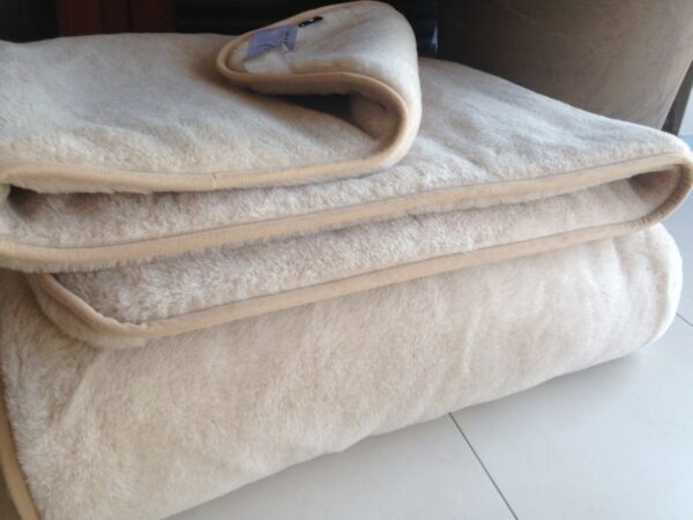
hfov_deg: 55.4
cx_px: 346
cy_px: 260
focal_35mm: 33
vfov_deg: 42.9
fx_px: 661
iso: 50
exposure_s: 1/145
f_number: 2.4
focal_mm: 4.12
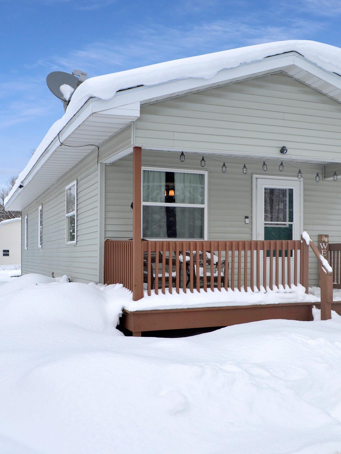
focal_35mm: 40
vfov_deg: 46.8
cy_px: 227
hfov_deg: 35.9
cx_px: 183
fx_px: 525
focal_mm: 18
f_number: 8
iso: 180
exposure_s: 1/250
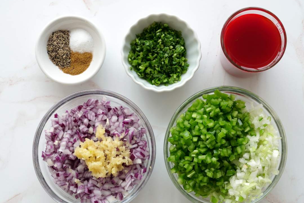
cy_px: 119
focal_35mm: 67
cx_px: 155
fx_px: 566
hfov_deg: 30.1
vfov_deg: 20.3
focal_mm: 29
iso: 250
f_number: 5
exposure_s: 1/60
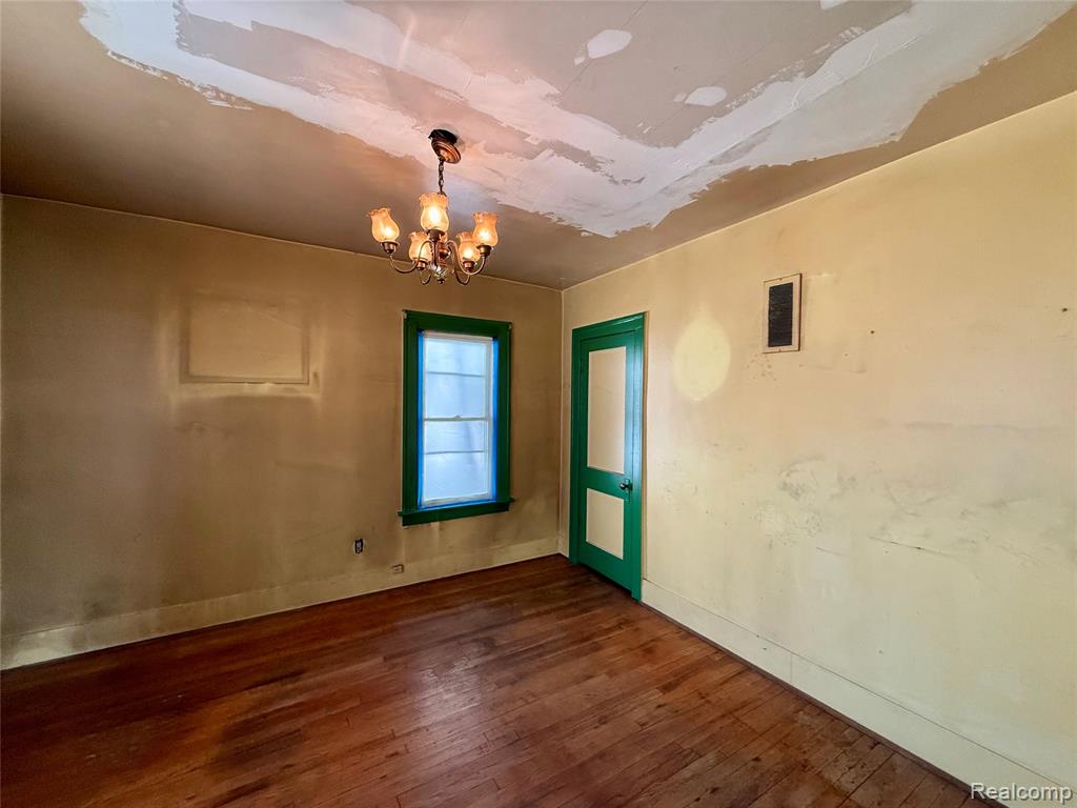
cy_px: 404
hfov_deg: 102.1
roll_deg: -0.6
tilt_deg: +0.0
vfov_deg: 85.7
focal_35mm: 14
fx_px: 436
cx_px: 538
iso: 320
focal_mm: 2.22
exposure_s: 1/120
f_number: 2.2
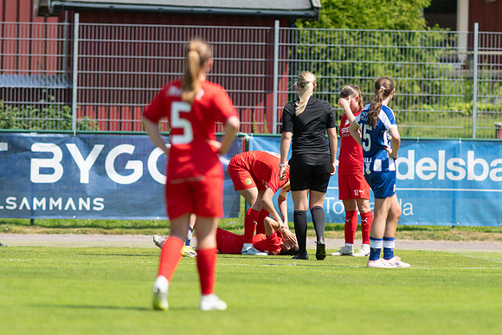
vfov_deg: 3.1
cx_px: 251
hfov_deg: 4.6
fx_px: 6276
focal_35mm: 450
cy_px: 168
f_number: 3.2
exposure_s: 1/1600
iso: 125
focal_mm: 300
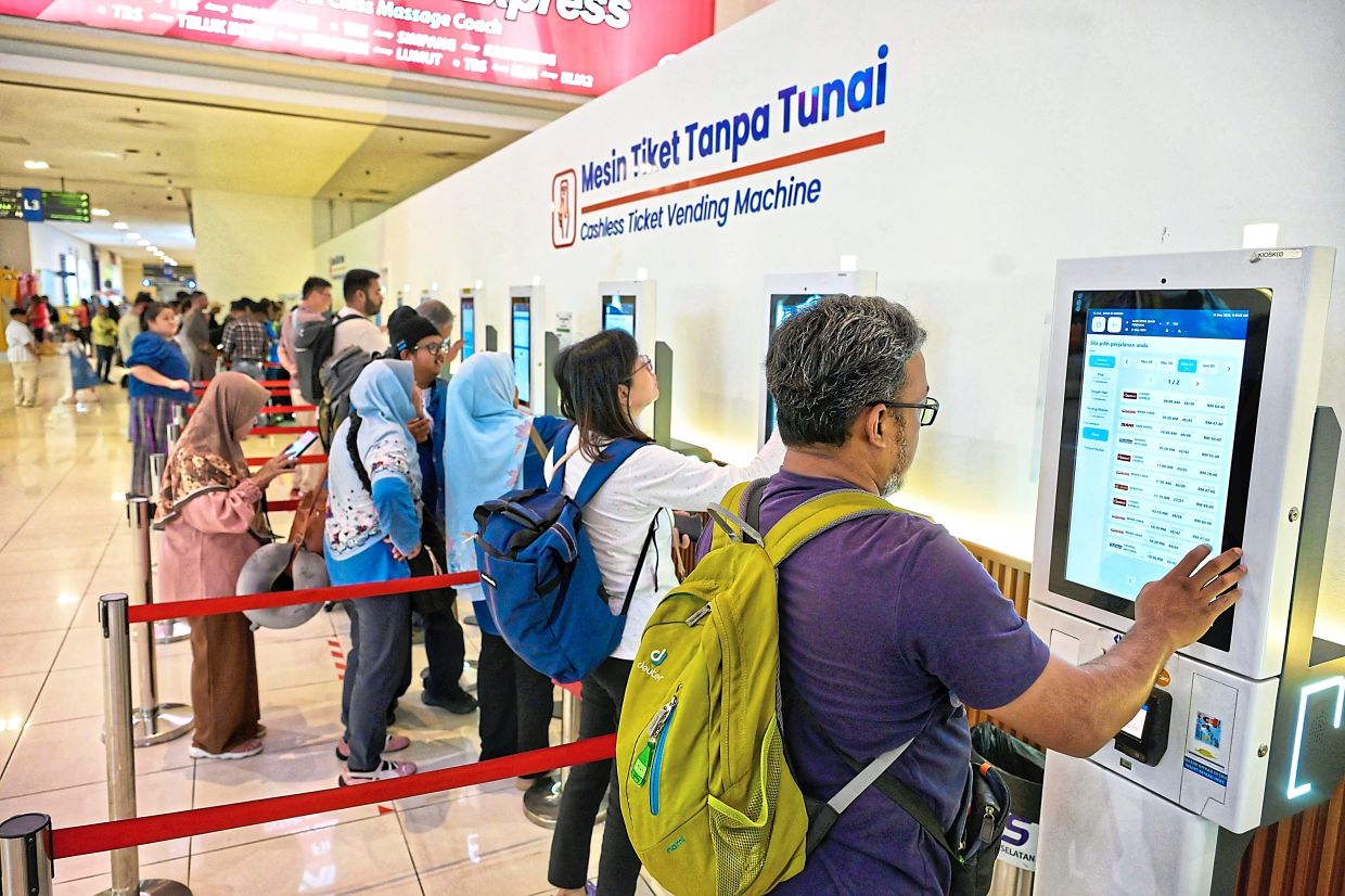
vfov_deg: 53.1
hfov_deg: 73.8
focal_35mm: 24
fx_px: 896
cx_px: 672
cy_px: 448
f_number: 4
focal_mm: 24
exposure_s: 1/160
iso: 4000
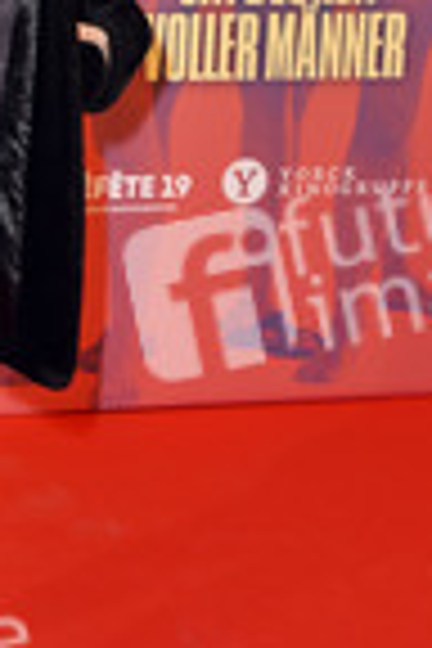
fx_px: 1998
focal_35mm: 111
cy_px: 50
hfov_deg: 12.1
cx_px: -54
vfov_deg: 18.1
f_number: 6.3
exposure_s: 1/125
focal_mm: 40
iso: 800
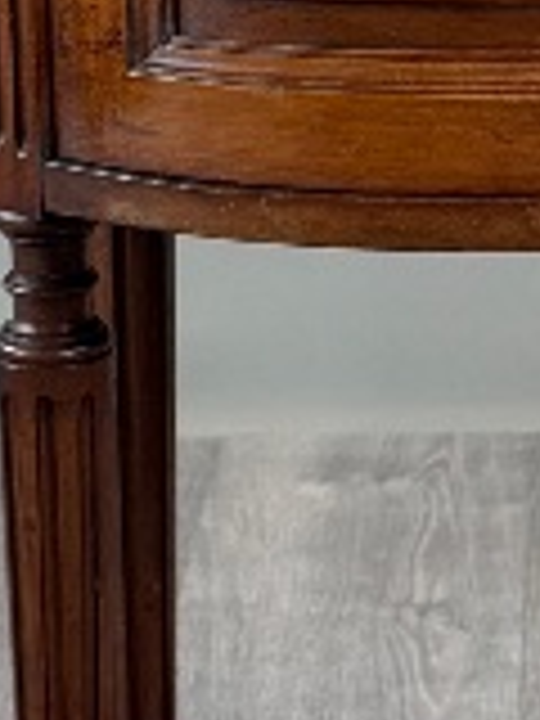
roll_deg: +0.6
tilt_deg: -11.5
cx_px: 567
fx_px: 3744
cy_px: -50
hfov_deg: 8.2
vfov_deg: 10.9
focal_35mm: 180
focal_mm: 6.76
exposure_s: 1/100
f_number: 1.78
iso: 200
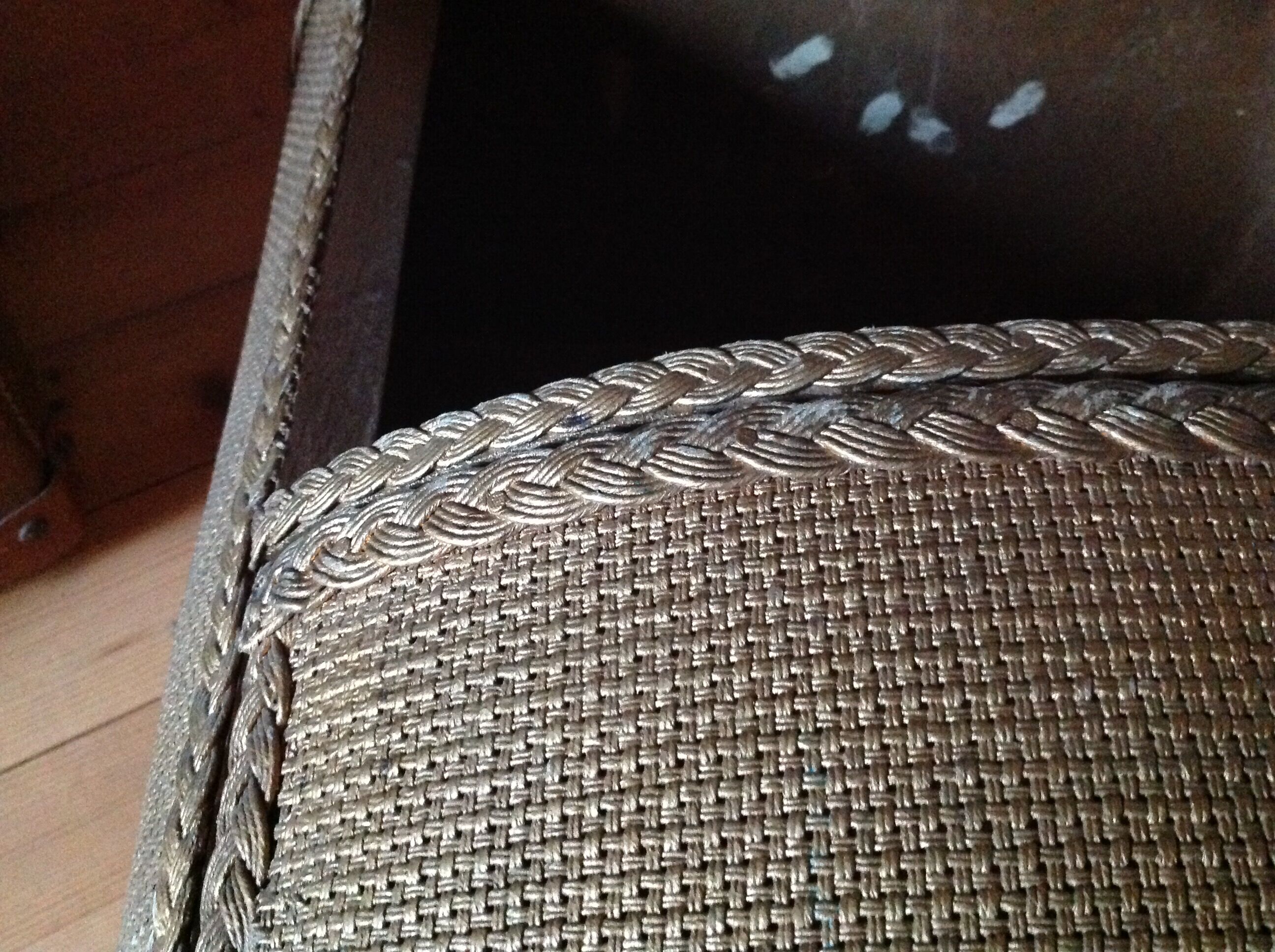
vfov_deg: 40.6
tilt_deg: -56.1
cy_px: 476
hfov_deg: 52.7
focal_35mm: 35
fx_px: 1287
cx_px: 638
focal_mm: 4.28
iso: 800
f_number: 2.4
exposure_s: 1/15
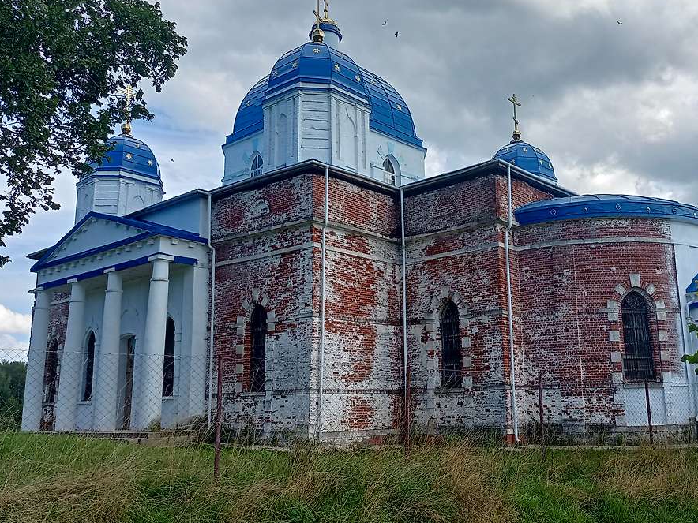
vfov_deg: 37.7
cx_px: 420
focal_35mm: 38
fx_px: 766
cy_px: 247
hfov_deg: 48.7
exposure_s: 1/2591
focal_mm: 4.69
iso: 113
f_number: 1.8
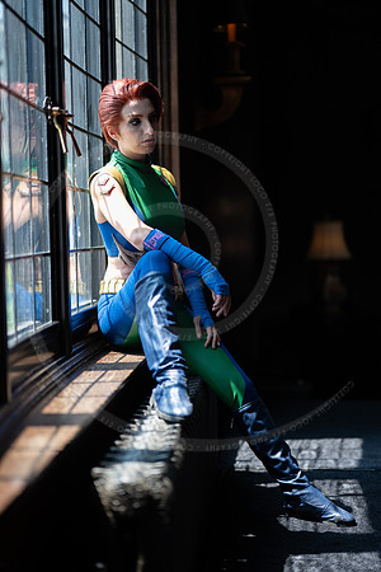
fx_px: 794
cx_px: 190
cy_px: 286
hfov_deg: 27.0
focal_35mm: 50
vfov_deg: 39.6
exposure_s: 1/800
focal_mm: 50
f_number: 1.2
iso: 125
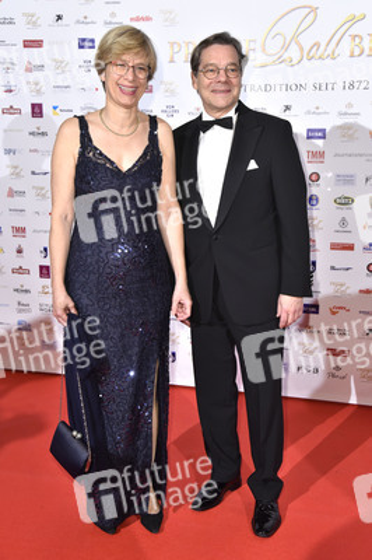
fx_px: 714
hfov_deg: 29.2
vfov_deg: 42.8
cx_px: 186
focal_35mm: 46
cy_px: 280
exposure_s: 1/125
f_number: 5.6
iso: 2500
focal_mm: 46
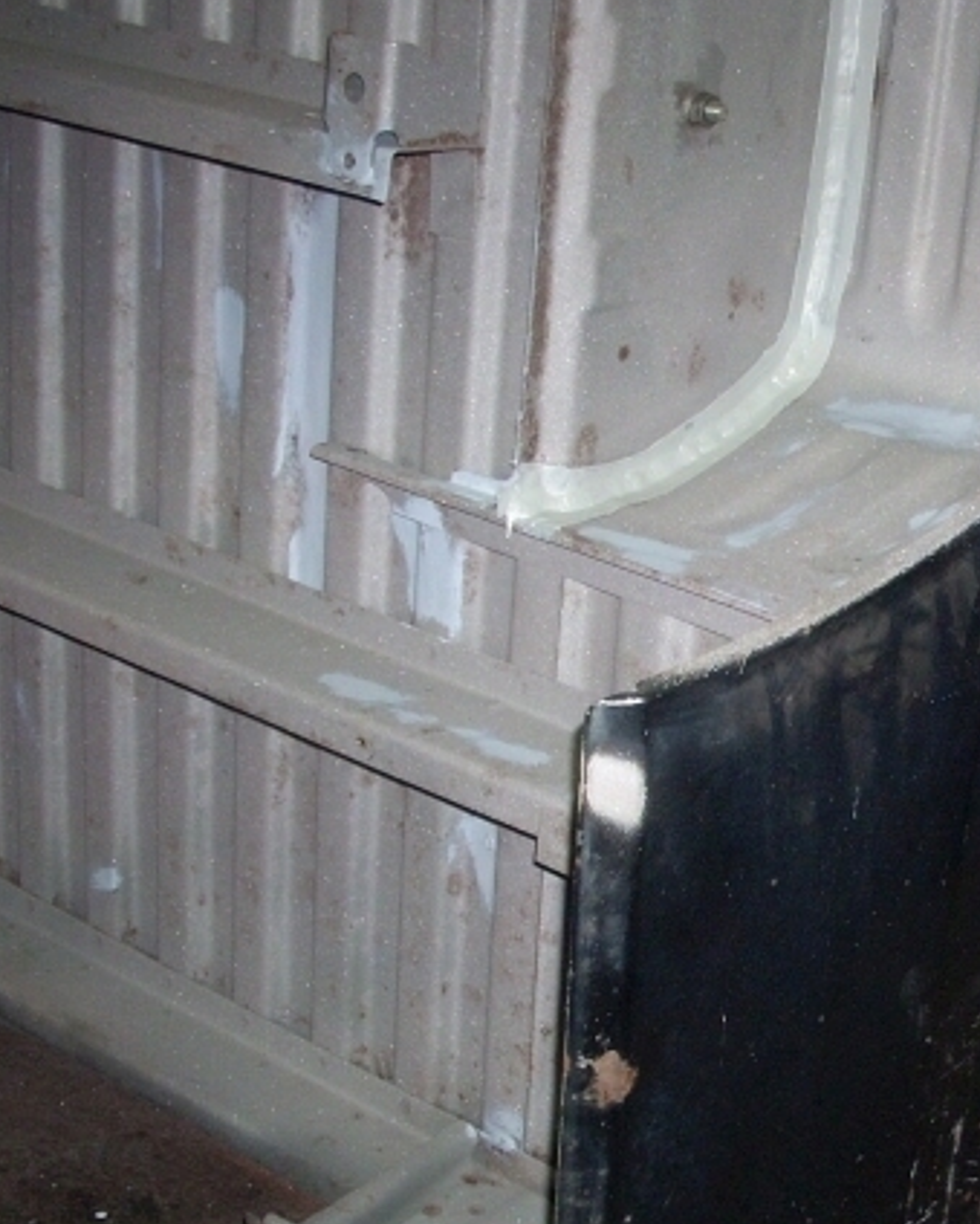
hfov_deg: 23.2
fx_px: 2318
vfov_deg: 29.5
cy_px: 728
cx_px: 911
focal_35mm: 64
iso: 200
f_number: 2.8
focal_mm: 6.2
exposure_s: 1/60
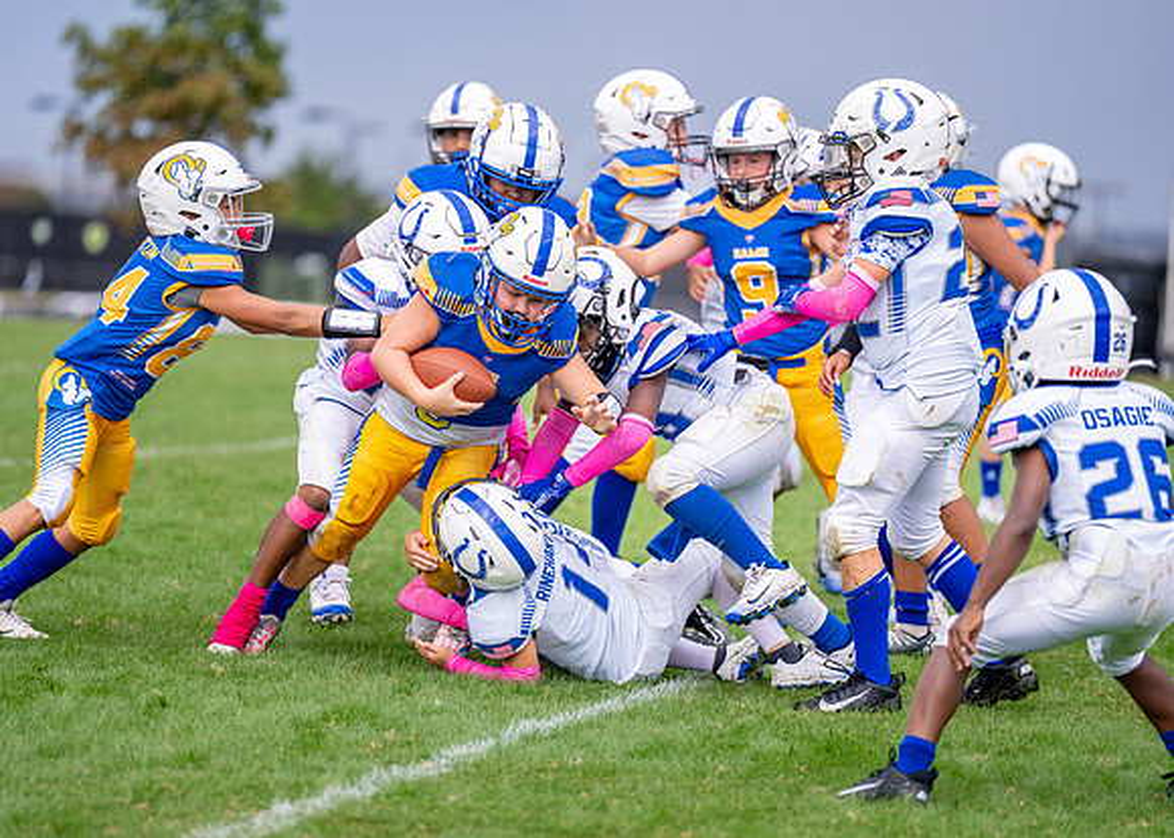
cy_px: 420
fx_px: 7216
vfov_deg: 6.6
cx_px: 539
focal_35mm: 216
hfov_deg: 9.3
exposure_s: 1/2000
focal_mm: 200
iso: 250
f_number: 2.8
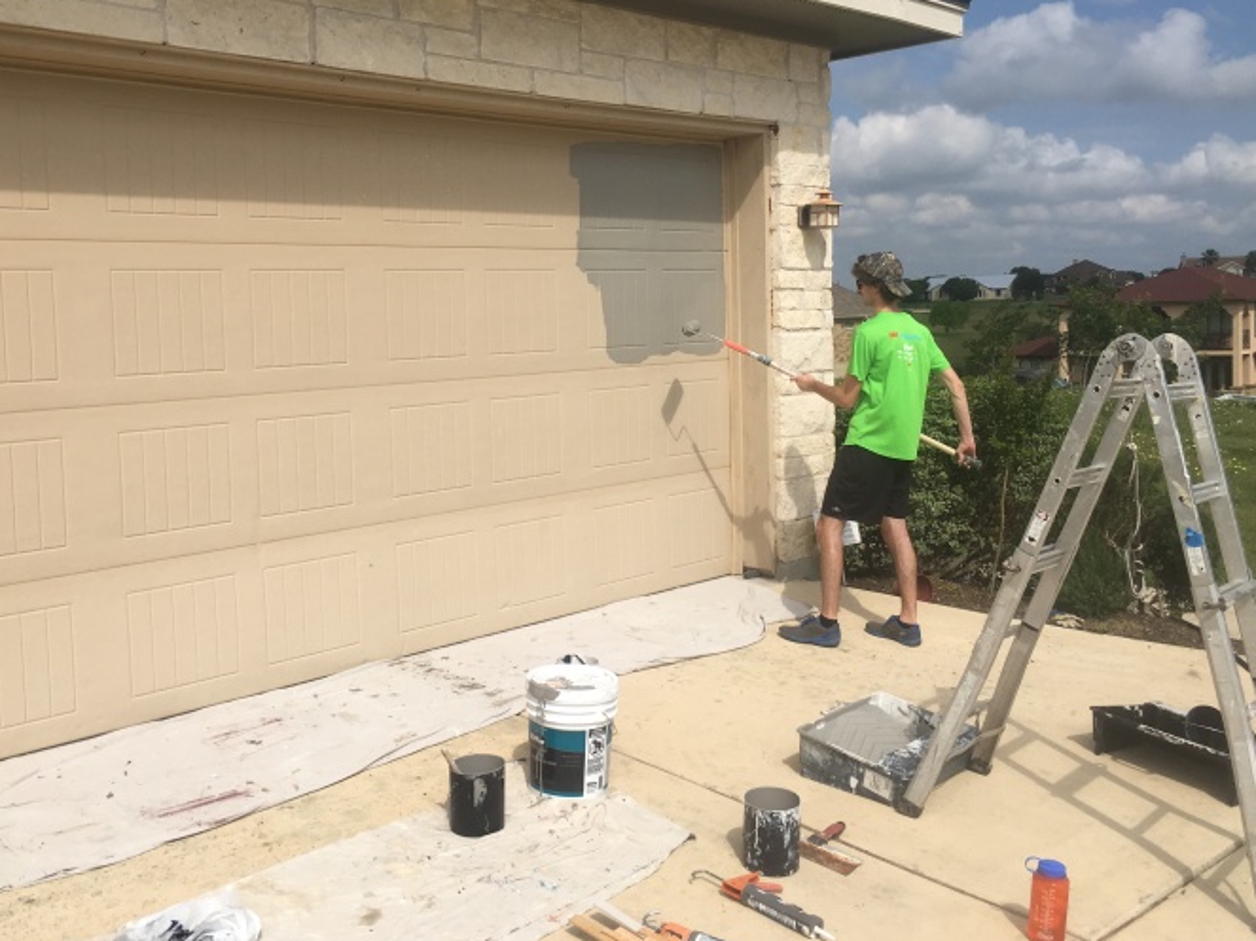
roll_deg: +2.2
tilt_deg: -3.7
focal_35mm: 35
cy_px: 392
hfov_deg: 52.6
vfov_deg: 40.6
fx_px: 1270
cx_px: 593
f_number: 2.2
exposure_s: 1/3344
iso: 25
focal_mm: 4.15
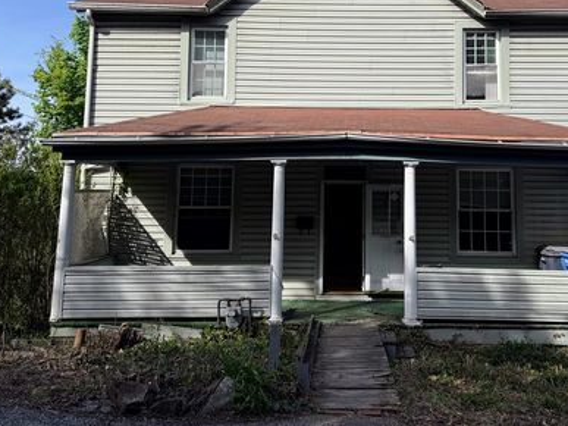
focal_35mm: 31
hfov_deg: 57.8
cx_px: 348
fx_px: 509
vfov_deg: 44.9
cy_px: 152
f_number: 1.78
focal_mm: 6.76
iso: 80
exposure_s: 1/3425
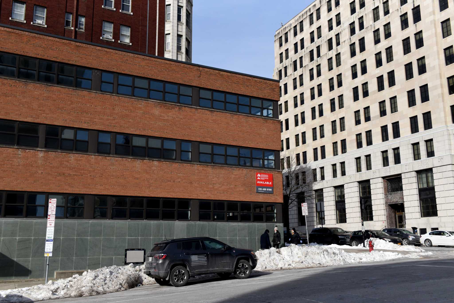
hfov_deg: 54.4
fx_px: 442
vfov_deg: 37.9
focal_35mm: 35
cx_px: 227
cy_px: 152
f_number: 9
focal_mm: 35
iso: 1250
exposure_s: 1/4000
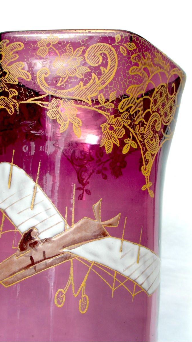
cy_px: 171
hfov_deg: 20.7
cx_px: 76
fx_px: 525
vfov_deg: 36.0
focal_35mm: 58
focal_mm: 8.7
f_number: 6
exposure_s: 1/180
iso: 80
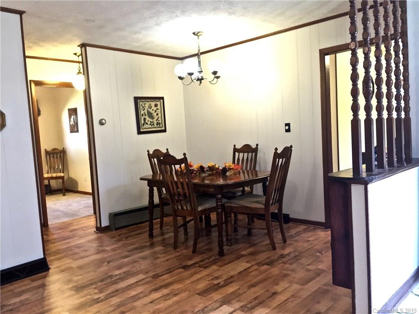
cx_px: 210
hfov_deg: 61.7
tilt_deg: -4.4
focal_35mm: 29
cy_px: 157
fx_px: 351
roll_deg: +2.7
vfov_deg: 48.2
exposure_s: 1/15
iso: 250
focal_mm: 4.15
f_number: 2.2
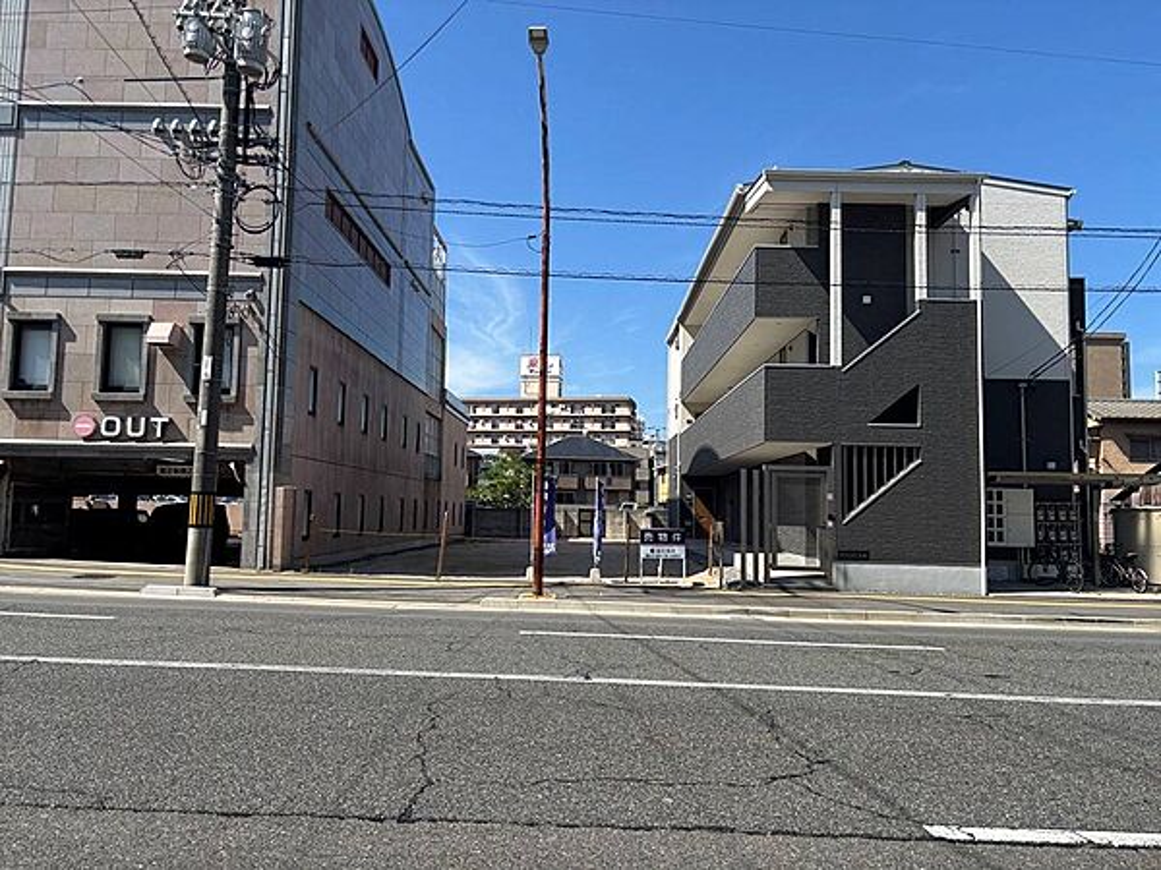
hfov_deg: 67.3
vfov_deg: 53.1
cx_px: 580
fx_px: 872
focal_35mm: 26
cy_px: 435
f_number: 1.6
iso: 50
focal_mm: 5.96
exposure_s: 1/2513
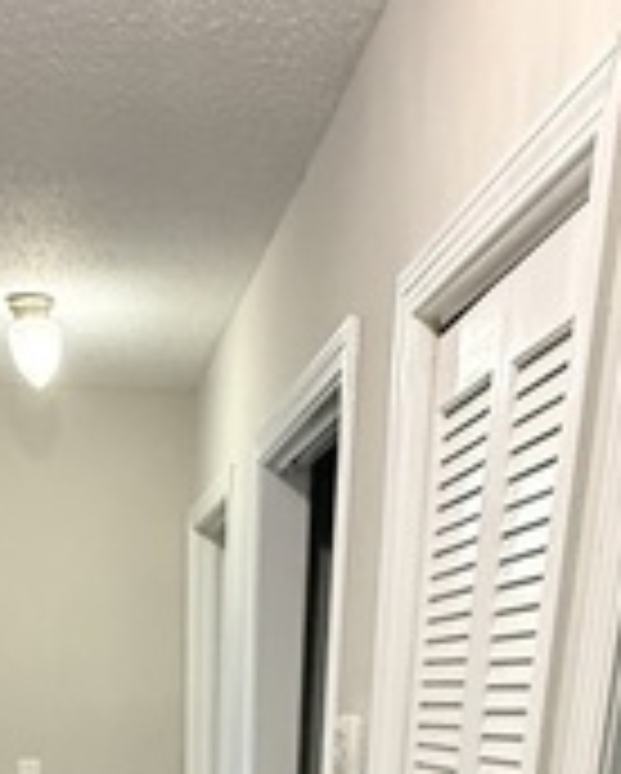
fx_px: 1215
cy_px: 1258
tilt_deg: -24.4
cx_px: 198
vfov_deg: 24.3
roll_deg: +0.1
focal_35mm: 53
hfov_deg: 28.4
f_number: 2.2
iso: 400
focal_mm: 2.22
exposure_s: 1/60
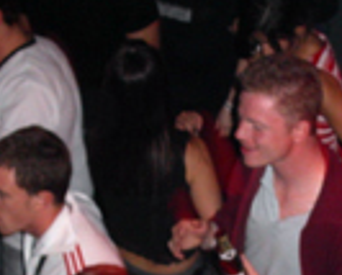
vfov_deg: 13.3
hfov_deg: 17.1
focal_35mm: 112
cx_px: 212
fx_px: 1136
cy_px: 370
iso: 129
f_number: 2.8
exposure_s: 1/4
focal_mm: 7.8
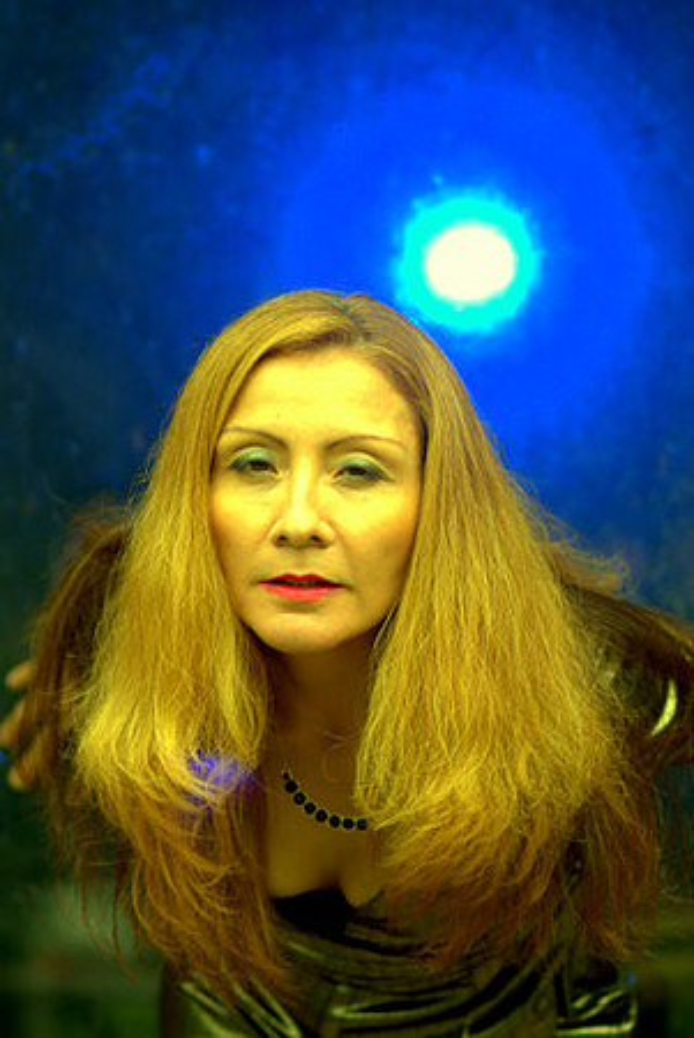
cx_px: 347
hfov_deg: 9.2
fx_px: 4327
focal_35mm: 150
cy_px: 519
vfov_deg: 13.7
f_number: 2.8
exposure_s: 1/125
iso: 100
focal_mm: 100
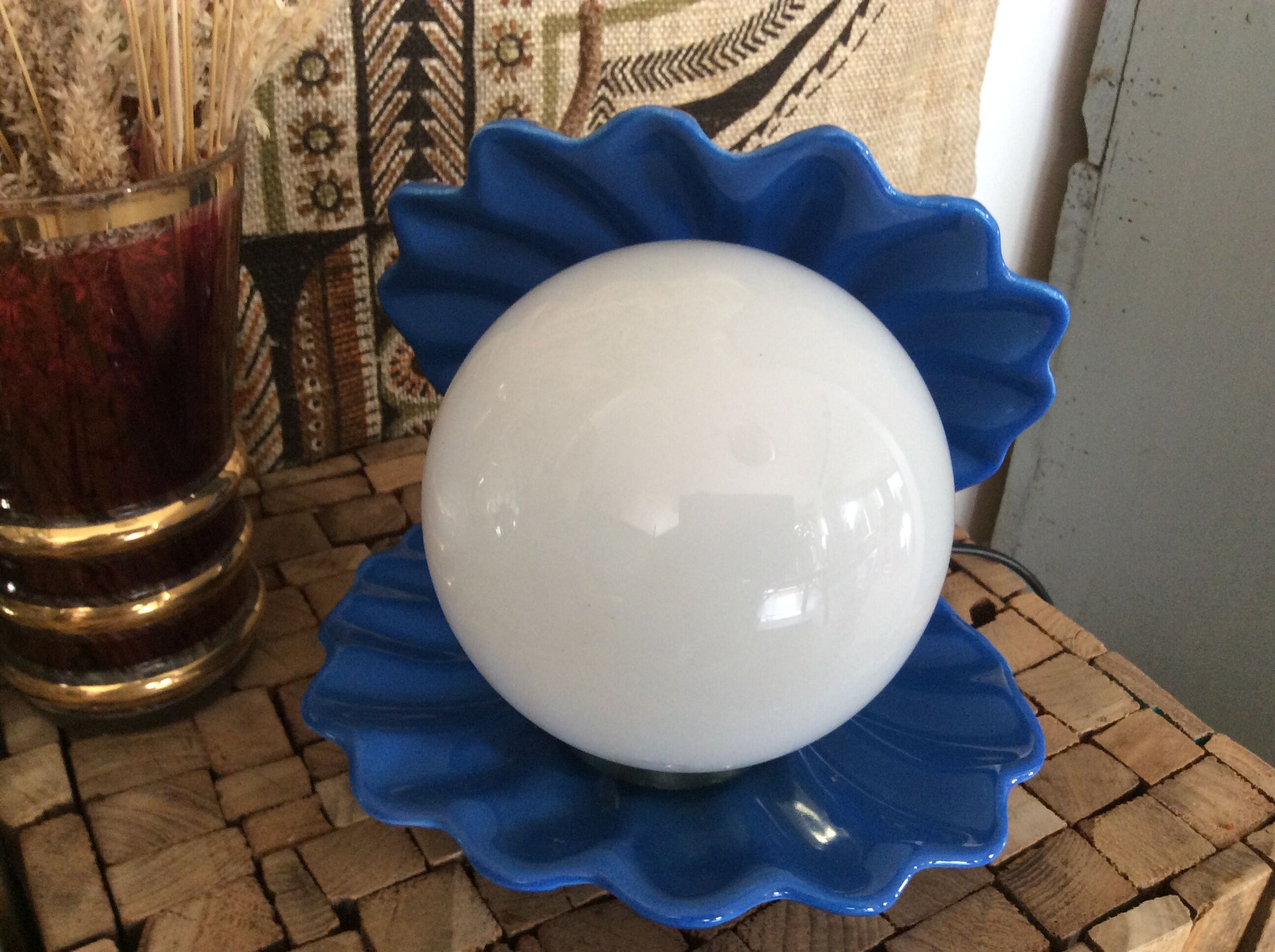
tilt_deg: -31.1
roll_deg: -1.4
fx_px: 1177
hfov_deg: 56.9
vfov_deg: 44.1
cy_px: 476
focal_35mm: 32
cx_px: 638
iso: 100
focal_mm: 3.3
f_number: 2.4
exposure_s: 1/25
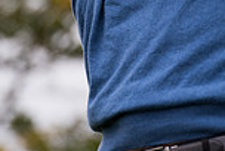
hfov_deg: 2.3
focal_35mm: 897
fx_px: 5617
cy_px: -162
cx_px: 87
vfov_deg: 1.5
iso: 400
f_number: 4.5
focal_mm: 200
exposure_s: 1/1000
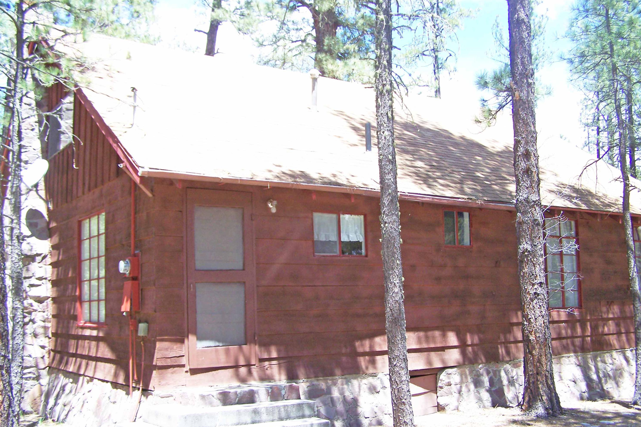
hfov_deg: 48.5
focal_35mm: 40
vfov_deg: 33.4
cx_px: 320
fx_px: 712
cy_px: 230
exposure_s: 1/200
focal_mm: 6.3
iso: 64
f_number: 2.8
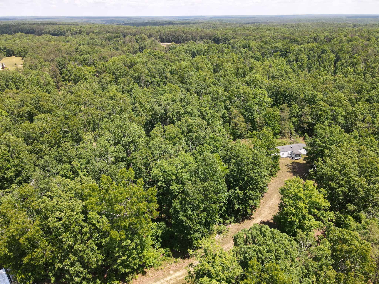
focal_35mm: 24
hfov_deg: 71.6
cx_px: 190
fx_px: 263
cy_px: 142
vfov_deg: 56.8
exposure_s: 1/20
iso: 100
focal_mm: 4.5
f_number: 2.8
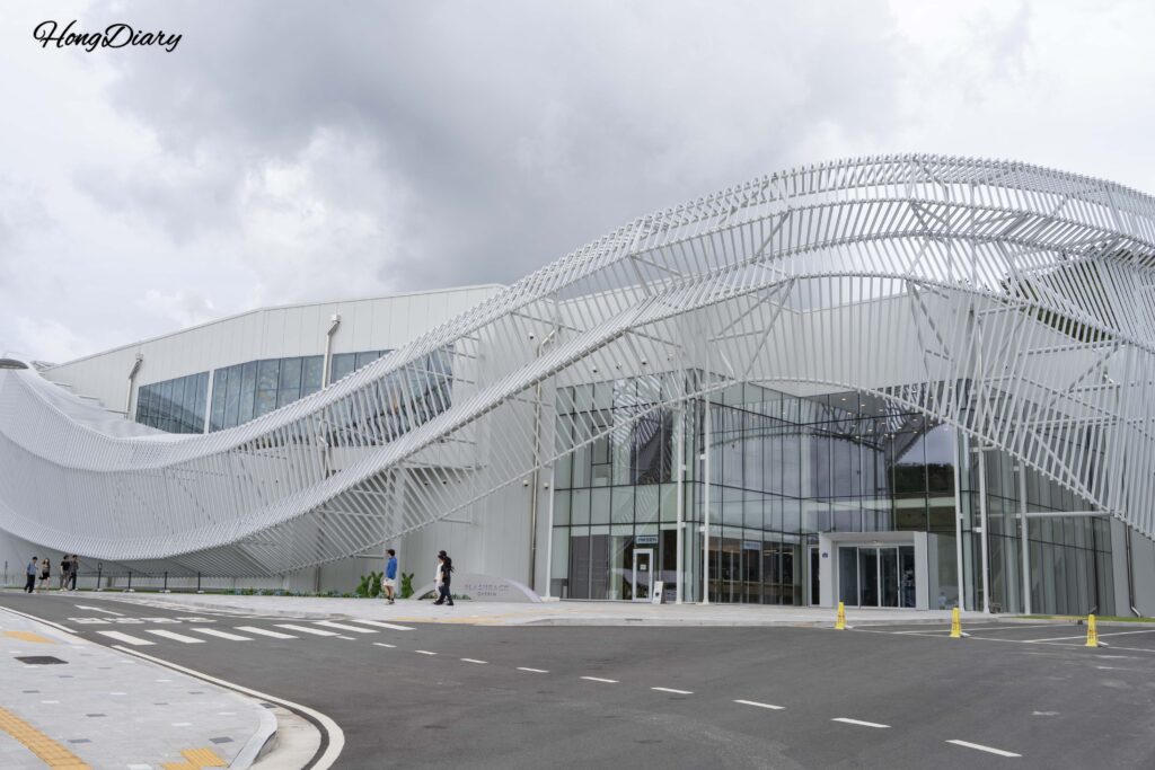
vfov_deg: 36.9
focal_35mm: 36
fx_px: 1155
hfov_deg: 53.1
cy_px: 385
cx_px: 578
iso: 100
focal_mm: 36
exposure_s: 1/125
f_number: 11
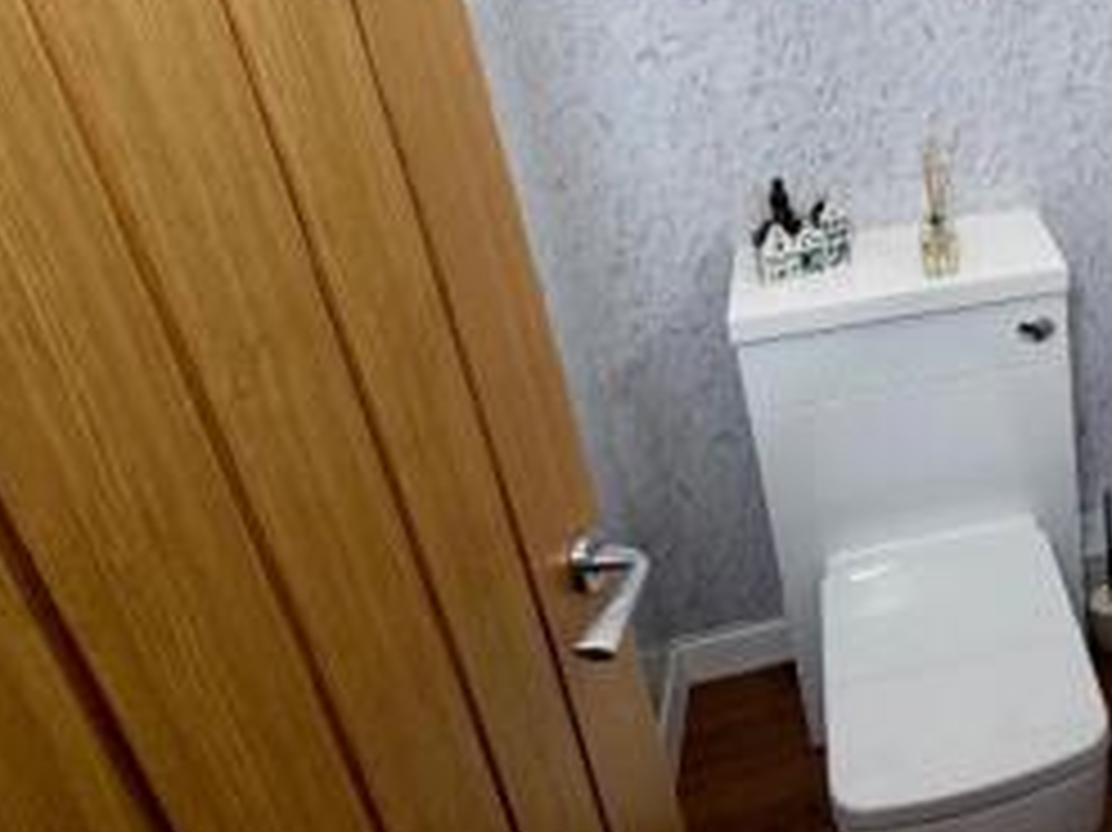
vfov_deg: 41.5
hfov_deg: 45.2
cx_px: 1155
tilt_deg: -20.6
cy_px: 196
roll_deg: +2.4
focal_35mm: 33
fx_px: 1060
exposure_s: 1/96
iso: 64
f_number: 2.2
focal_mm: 2.22
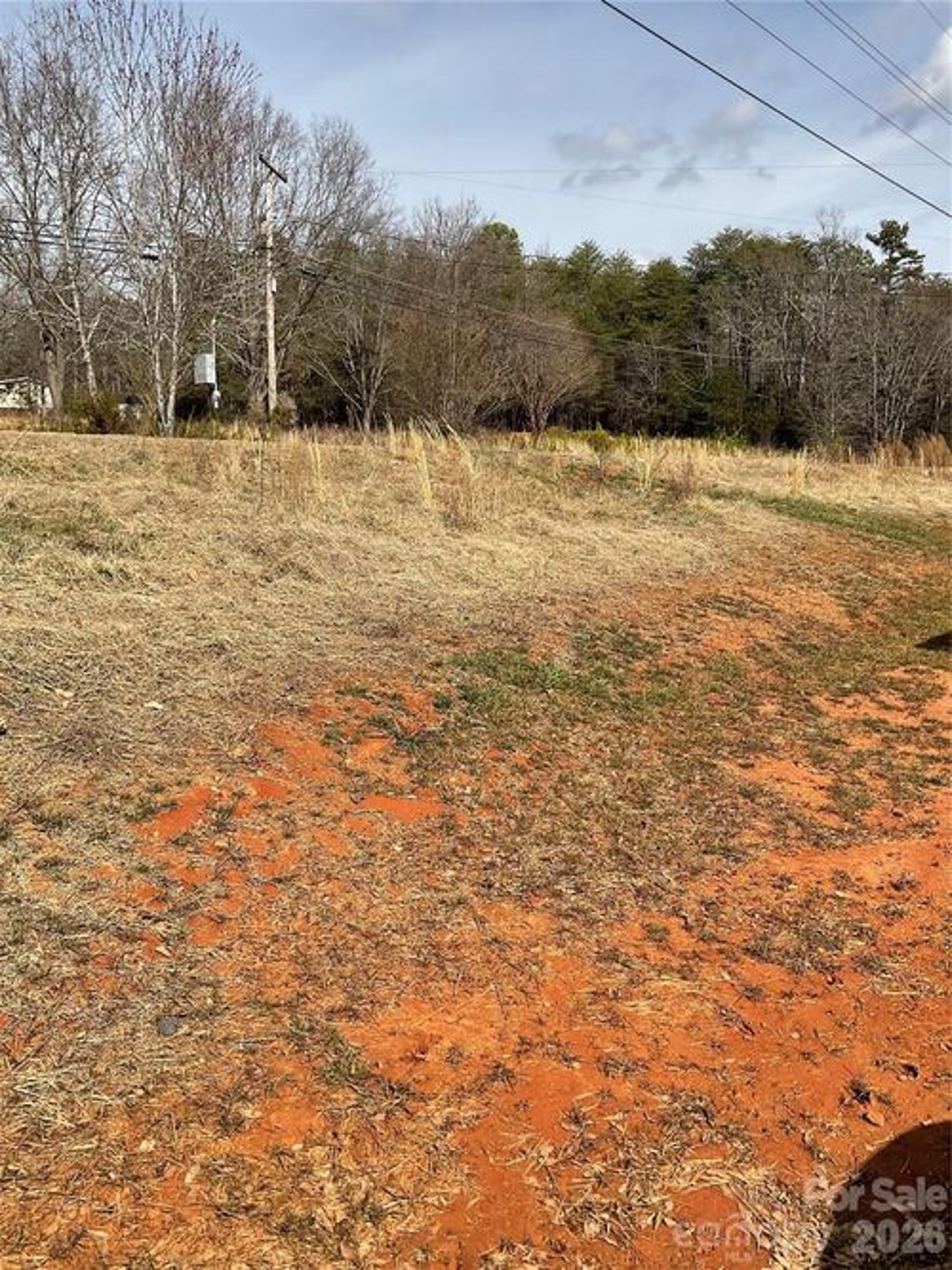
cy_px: 635
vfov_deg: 61.7
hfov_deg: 48.2
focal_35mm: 29
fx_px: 1064
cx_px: 476
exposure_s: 1/2427
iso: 16
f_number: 1.8
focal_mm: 3
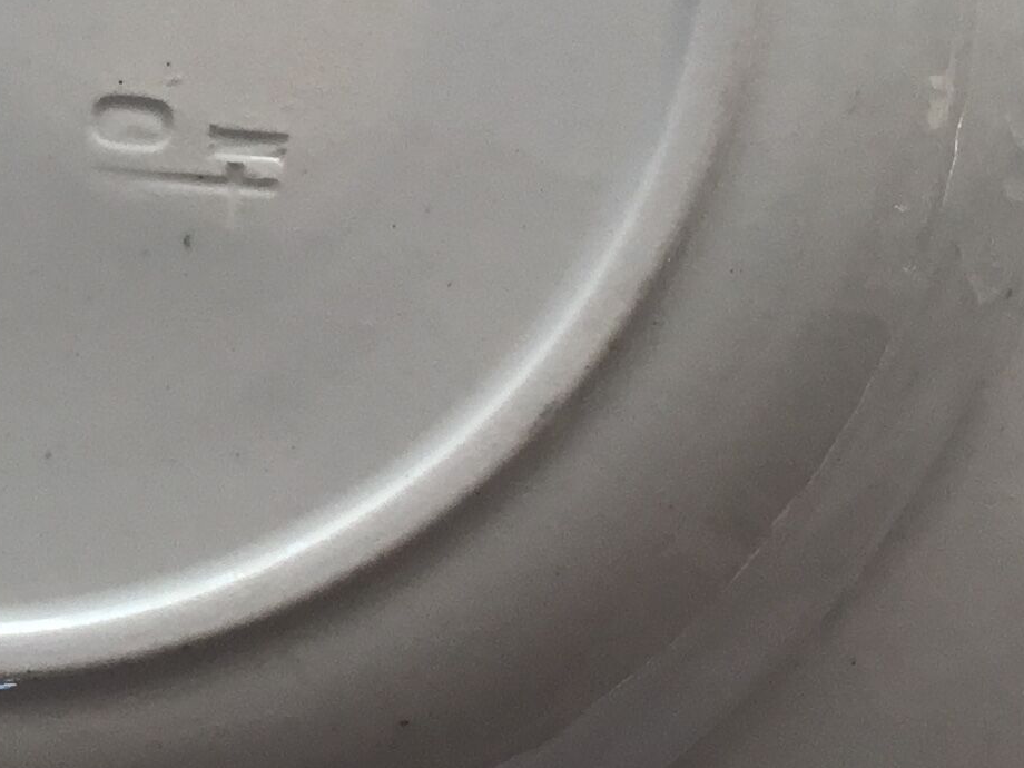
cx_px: -87
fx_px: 3254
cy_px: 254
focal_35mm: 110
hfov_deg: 17.3
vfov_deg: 13.4
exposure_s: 1/100
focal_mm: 3.3
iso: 32
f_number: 2.4
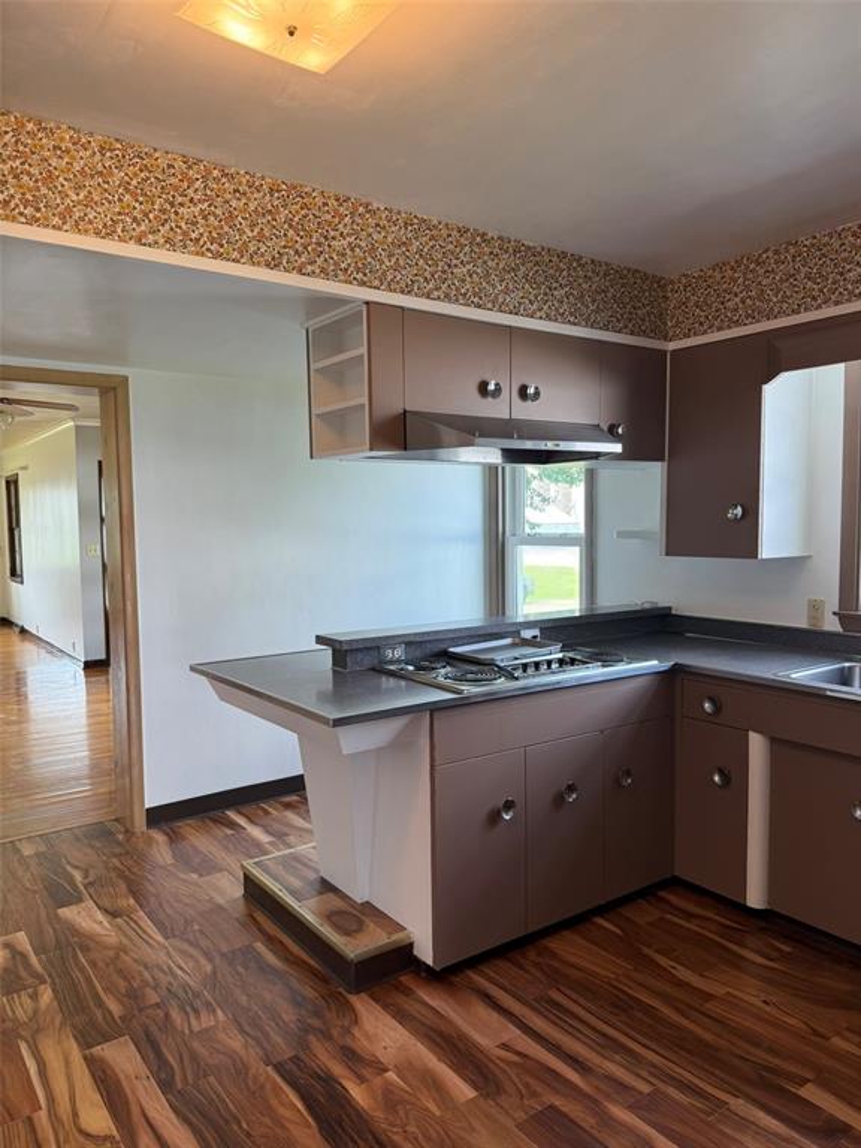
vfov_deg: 71.6
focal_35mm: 24
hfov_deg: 56.8
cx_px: 430
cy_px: 574
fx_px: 796
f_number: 1.78
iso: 100
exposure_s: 1/137
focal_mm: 6.76
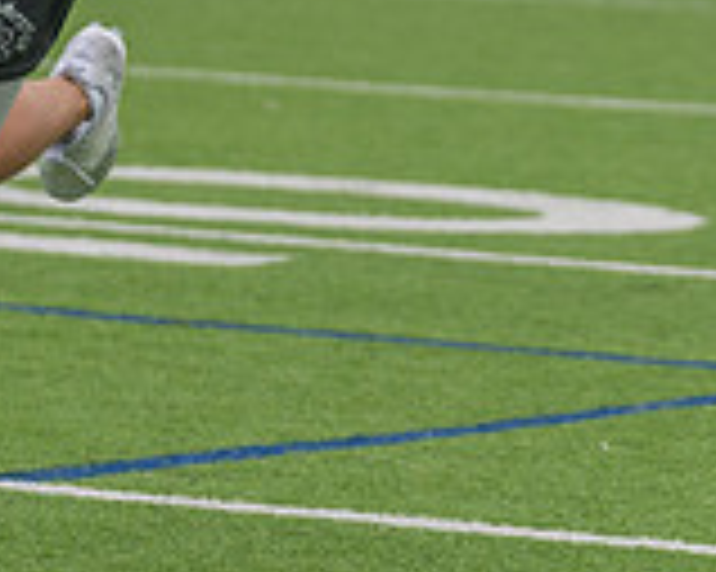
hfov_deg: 3.9
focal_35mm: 497
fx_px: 10525
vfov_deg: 3.1
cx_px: 108
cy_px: -405
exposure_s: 1/1250
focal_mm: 123
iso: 200
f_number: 3.5
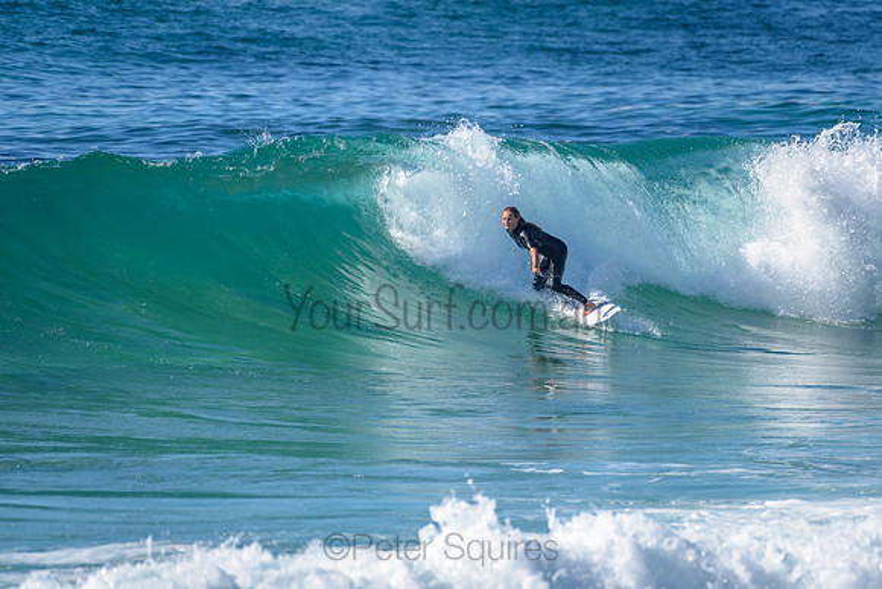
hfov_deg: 3.4
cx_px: 506
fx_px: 15017
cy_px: 234
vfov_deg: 2.2
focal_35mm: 613
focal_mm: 500
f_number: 5.6
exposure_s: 1/2000
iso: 220
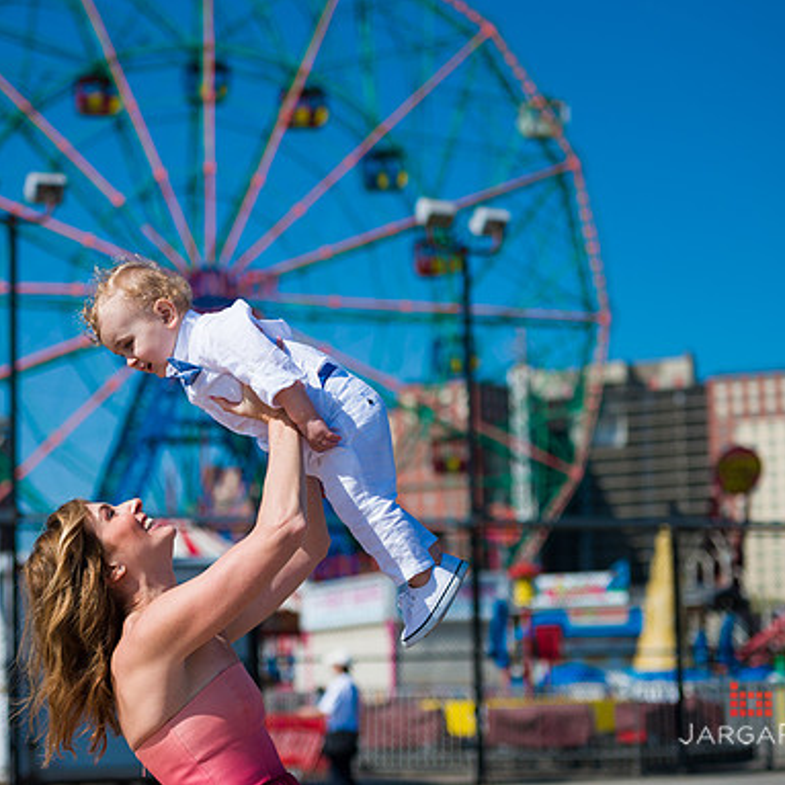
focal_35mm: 90
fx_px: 2309
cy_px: 394
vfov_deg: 19.3
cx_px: 281
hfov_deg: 19.3
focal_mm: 70
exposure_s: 1/6400
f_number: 3.2
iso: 200
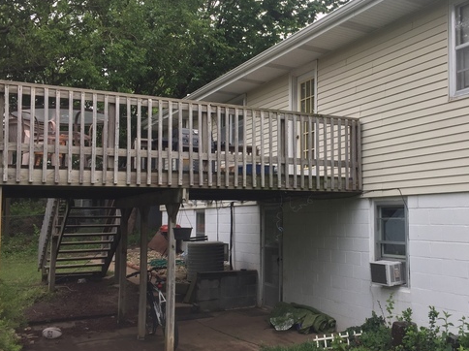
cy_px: 172
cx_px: 307
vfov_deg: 35.9
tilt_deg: +4.7
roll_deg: -0.3
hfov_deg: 46.2
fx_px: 541
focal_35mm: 40
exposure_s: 1/638
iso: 32
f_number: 2.2
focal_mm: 4.15
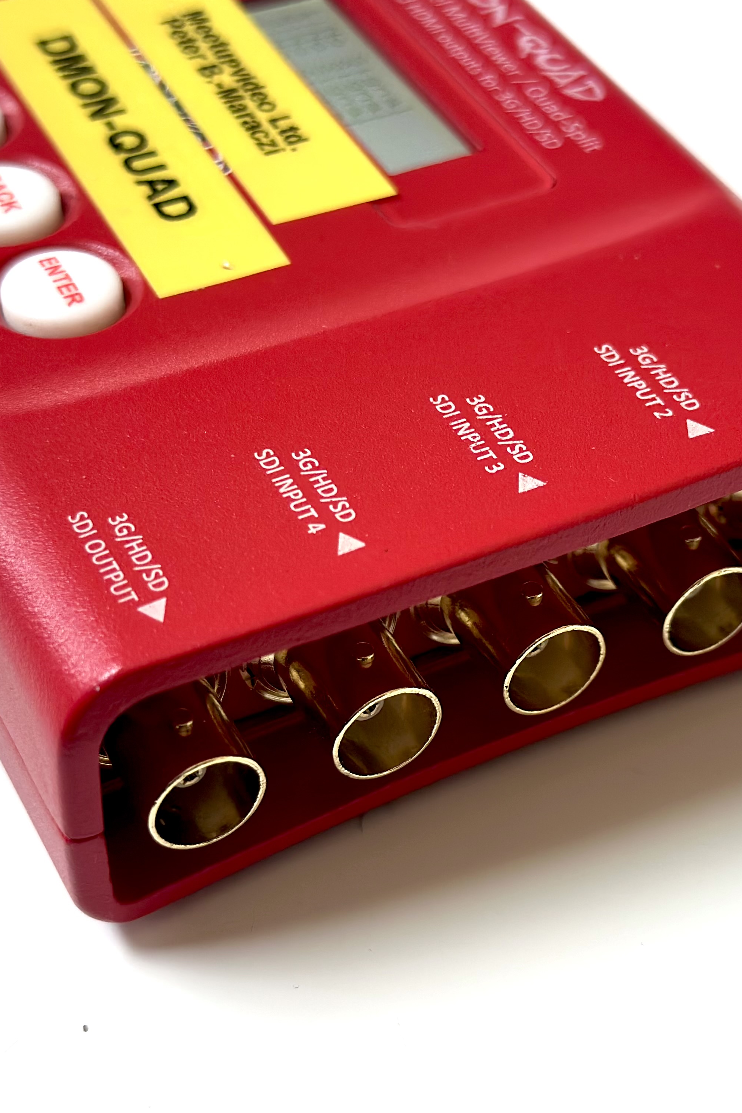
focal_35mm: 67
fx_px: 2071
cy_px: 558
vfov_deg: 30.1
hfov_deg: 20.3
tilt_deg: -42.1
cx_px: 465
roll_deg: -3.3
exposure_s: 1/172
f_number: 1.78
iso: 100
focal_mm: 6.86
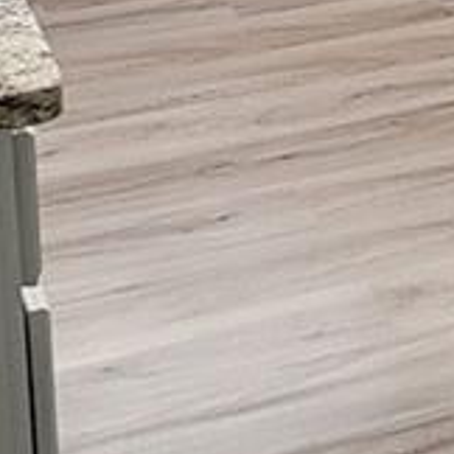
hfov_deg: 15.9
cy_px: -308
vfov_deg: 14.4
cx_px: 350
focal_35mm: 109
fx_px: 1617
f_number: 2.2
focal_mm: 2.2
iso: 400
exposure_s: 1/30
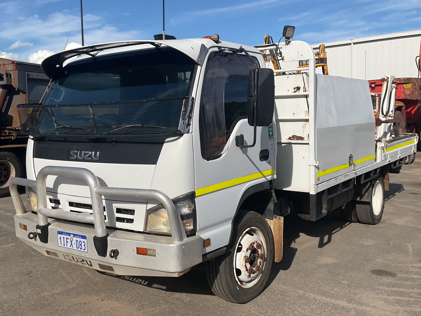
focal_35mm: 36
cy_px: 149
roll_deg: -3.1
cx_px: 222
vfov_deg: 39.6
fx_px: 438
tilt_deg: -4.3
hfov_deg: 51.3
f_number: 1.8
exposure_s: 1/2959
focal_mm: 3
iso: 16
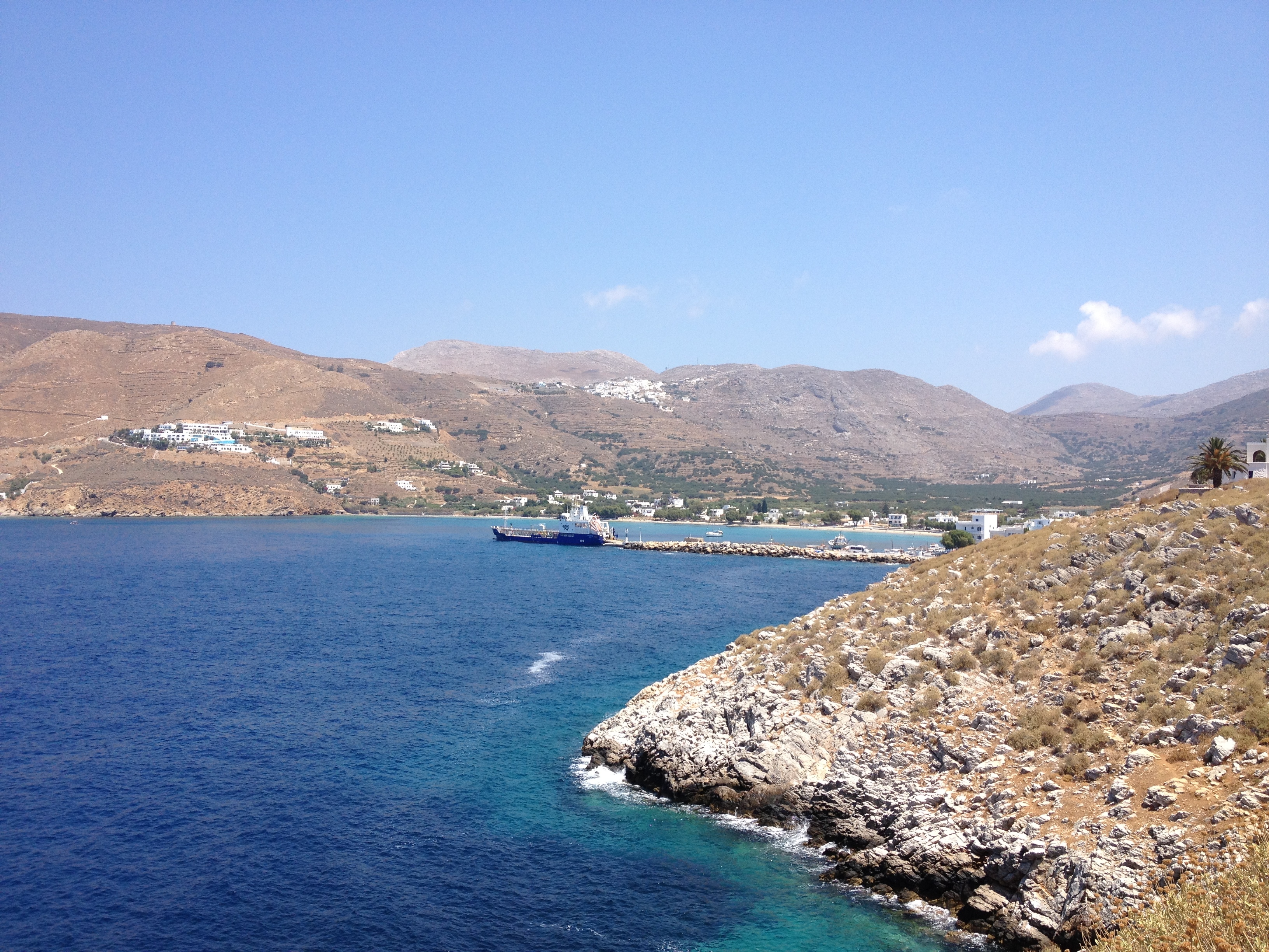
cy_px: 476
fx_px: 1283
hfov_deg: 52.6
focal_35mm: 35
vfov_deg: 40.7
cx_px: 634
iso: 50
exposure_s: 1/1577
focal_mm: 4.28
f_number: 2.4
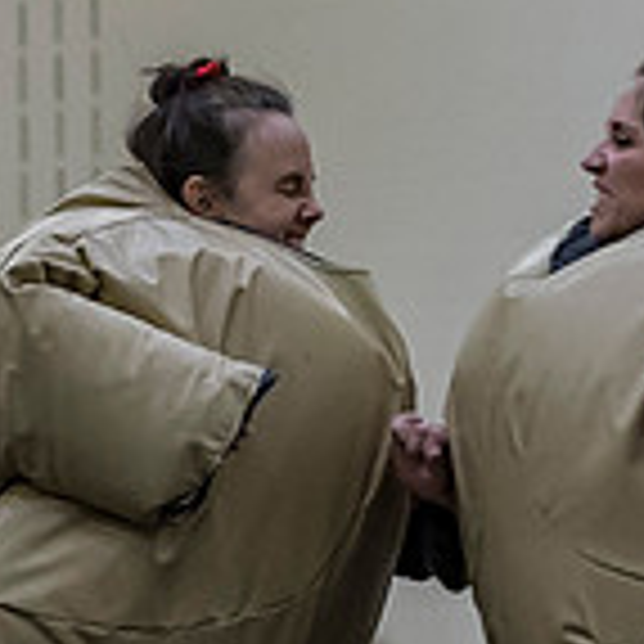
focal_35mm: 423
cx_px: 180
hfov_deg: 4.1
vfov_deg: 4.1
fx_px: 8903
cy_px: 446
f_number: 2
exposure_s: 1/1000
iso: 1600
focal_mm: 45
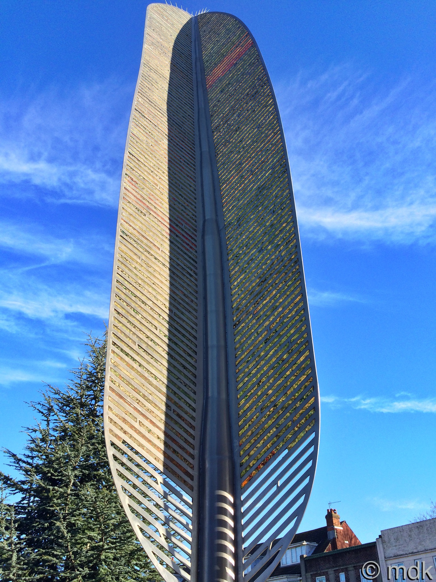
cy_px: 291
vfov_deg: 61.7
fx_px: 487
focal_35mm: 29
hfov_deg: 48.2
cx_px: 218
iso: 32
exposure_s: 1/954
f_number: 2.2
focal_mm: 4.15
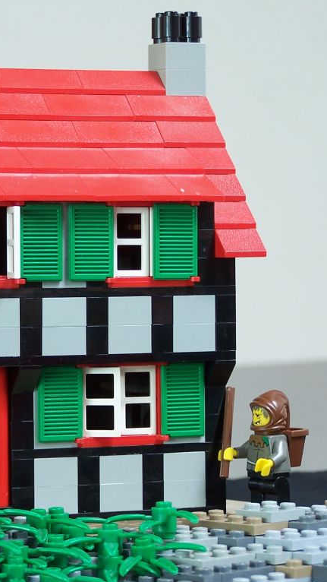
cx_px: 20
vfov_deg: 14.1
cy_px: 291
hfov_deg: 7.9
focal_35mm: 153
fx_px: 2358
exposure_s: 1/10
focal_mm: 17.5
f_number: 3.2
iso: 80
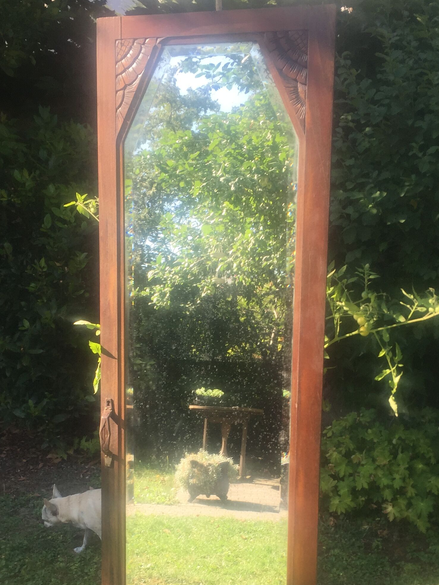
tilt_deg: -15.8
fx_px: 812
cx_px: 212
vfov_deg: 39.1
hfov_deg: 30.3
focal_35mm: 48
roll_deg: +0.4
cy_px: 396
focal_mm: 4.15
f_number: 2.2
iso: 32
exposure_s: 1/353
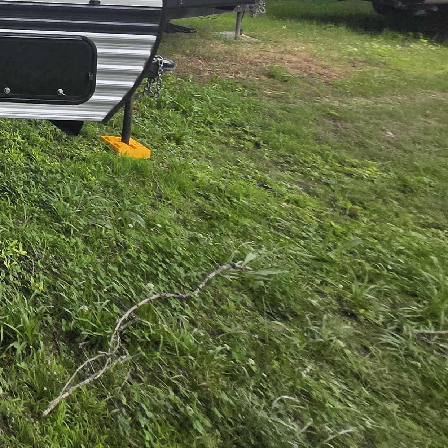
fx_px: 542
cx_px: -231
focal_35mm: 37
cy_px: -45
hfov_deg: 28.3
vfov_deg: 37.6
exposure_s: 1/719
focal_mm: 1.7
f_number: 2.2
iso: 40
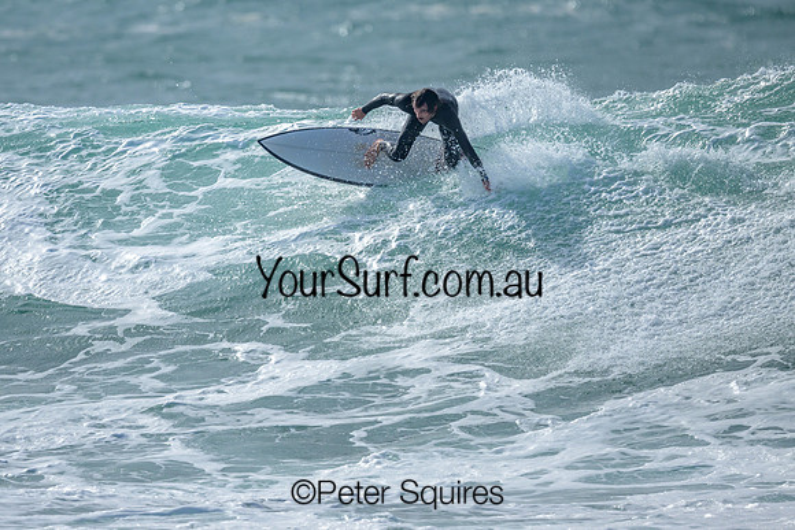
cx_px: 334
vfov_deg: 1.3
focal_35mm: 1098
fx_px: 24251
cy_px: 174
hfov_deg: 1.9
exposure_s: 1/2000
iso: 160
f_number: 6.3
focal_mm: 800
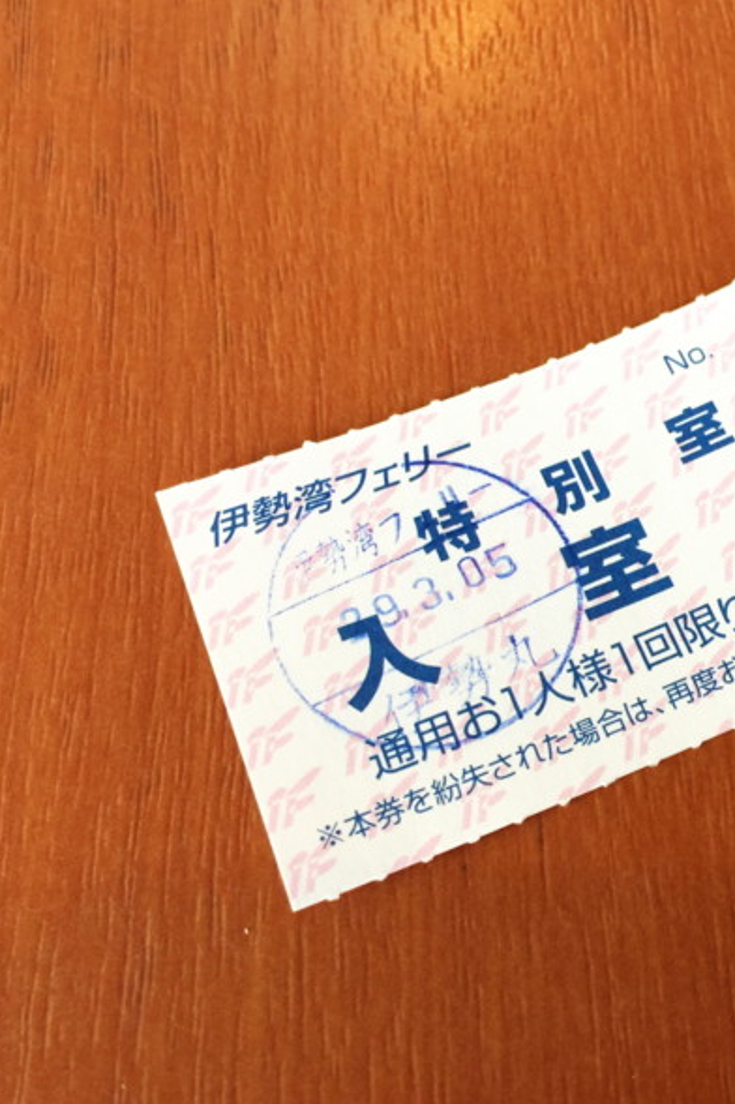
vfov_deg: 47.4
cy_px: 544
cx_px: 602
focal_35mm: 41
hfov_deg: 31.6
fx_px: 1257
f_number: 2.2
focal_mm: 4.15
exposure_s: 1/40
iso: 32
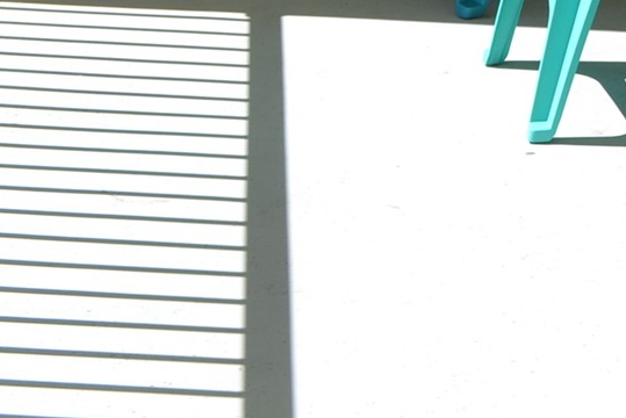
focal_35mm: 145
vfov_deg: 9.0
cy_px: -358
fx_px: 2523
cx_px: 1213
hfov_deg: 12.6
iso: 100
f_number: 8
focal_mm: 24
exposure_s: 1/250
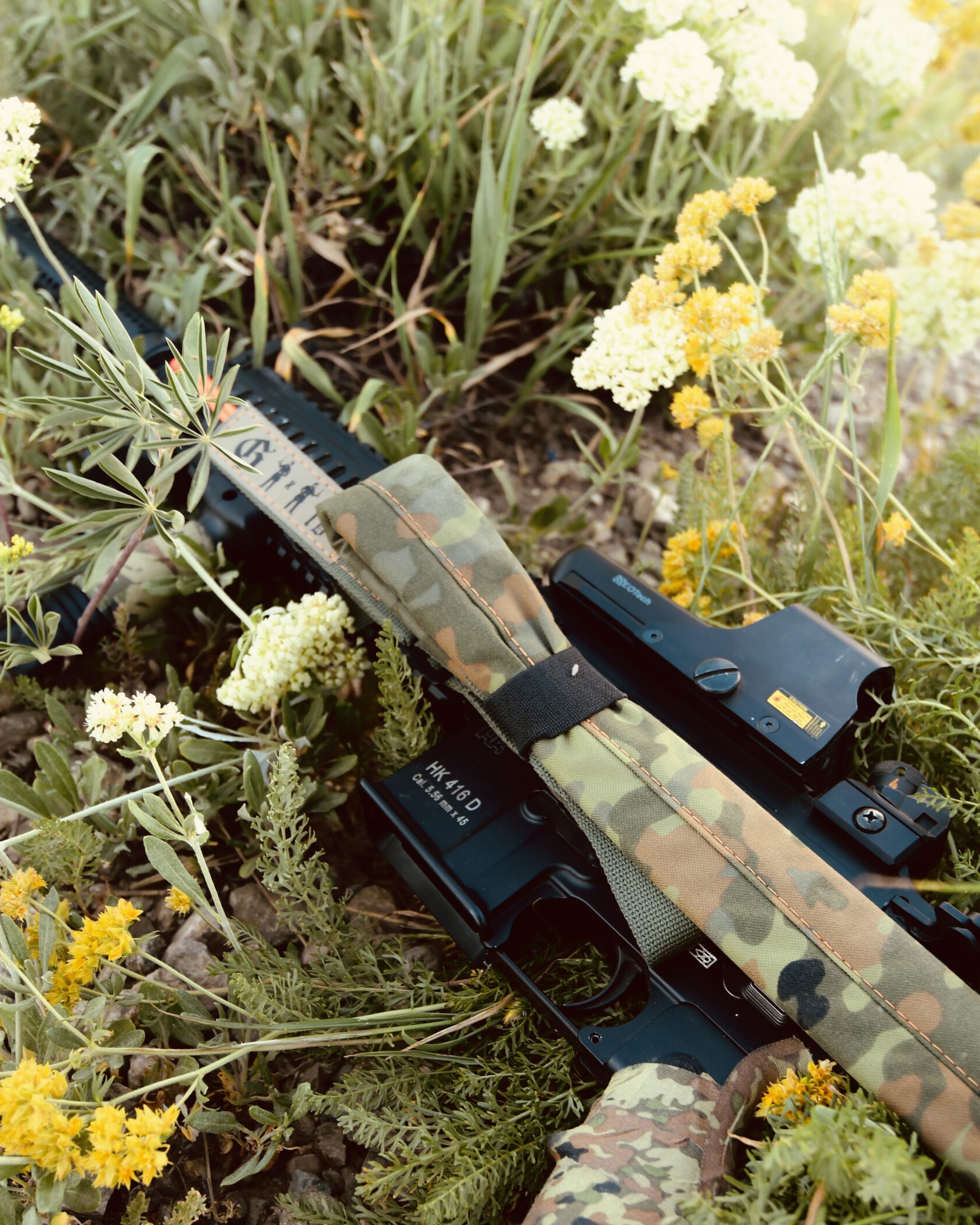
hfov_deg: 36.5
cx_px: 492
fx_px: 1486
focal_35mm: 41
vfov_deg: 44.8
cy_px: 643
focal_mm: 24
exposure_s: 1/50
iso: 200
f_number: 4.5
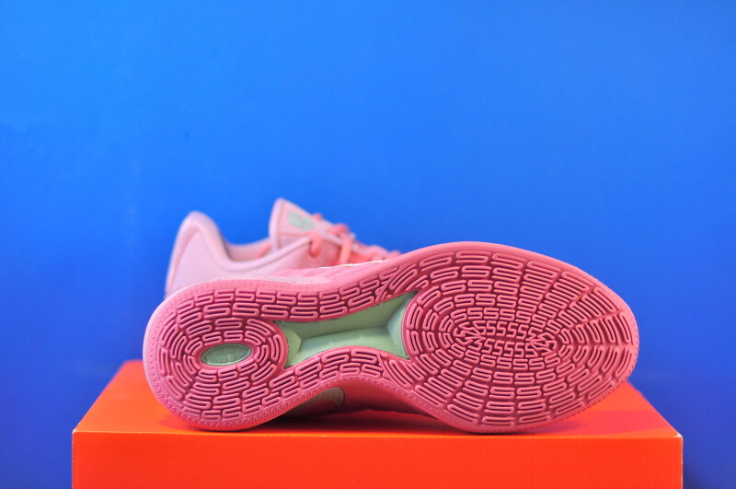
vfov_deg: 18.1
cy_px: 244
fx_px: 1531
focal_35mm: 75
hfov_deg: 27.0
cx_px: 368
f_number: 2
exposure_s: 1/320
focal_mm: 50
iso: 250
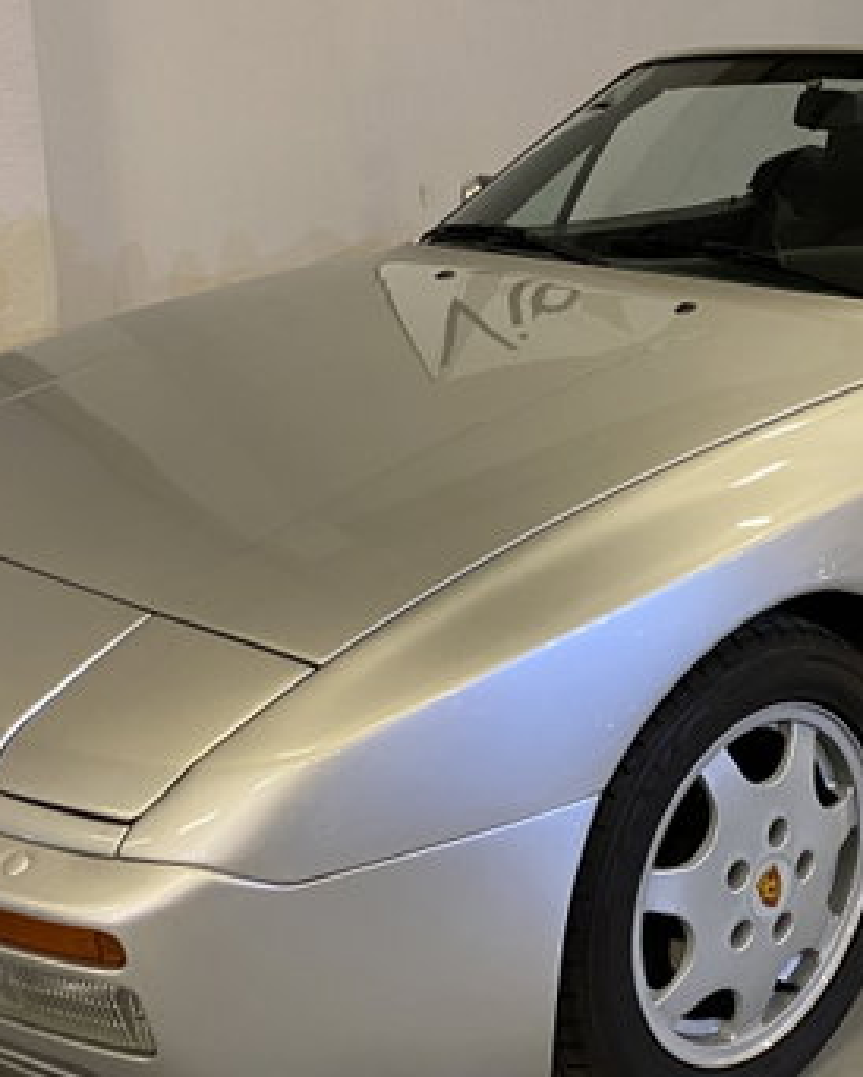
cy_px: 548
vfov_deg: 33.0
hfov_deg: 26.4
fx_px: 1818
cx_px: 617
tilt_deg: -16.9
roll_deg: +0.0
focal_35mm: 57
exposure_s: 1/50
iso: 200
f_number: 1.8
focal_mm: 4.25
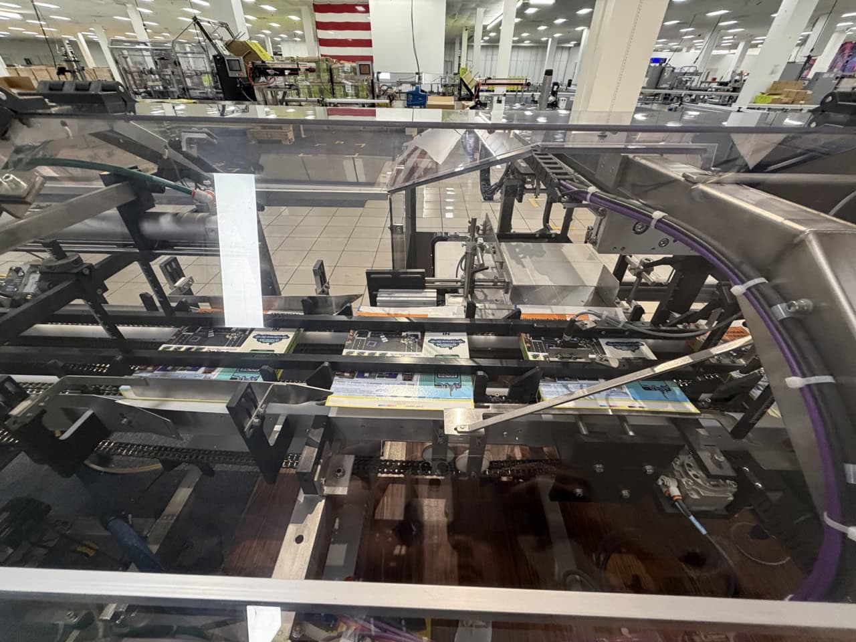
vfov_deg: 85.7
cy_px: 321
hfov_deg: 102.1
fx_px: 346
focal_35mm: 14
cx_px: 428
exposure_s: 1/60
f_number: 2.2
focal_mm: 2.2
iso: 250
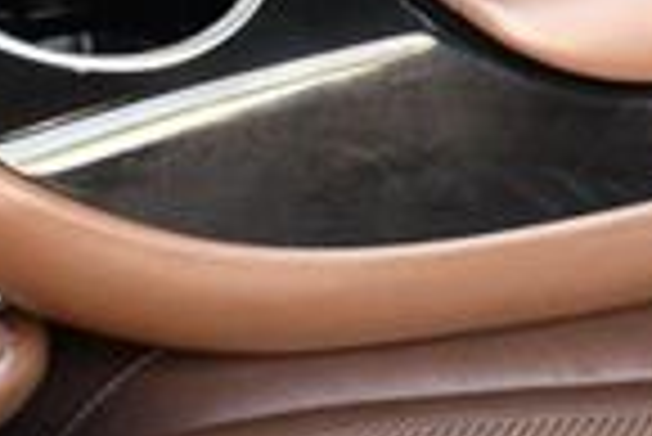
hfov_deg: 11.0
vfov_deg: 7.4
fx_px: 3354
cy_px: -99
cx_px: 576
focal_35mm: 185
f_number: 4.2
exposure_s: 1/125
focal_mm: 28
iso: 2200
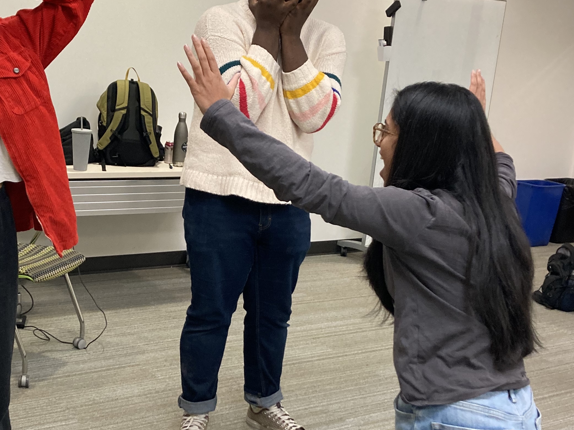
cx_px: 205
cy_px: 255
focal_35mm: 54
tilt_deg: -13.8
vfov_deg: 27.0
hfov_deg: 35.3
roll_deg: -6.0
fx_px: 895
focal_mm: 3.99
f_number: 1.8
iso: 160
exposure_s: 1/60
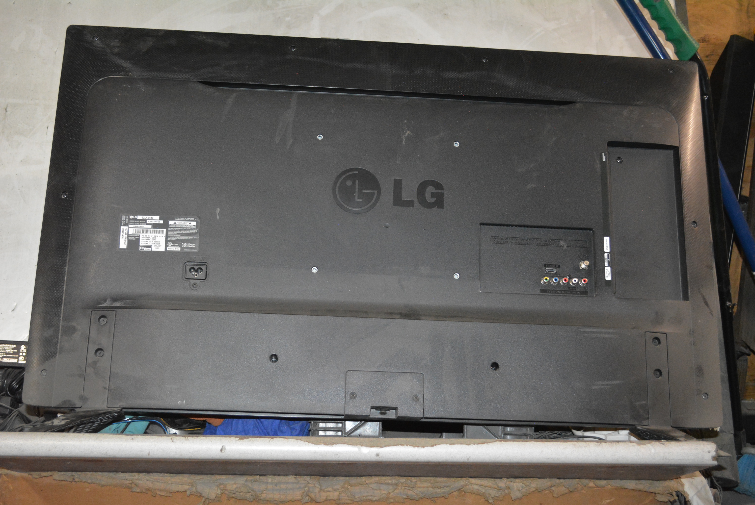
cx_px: 378
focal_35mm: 48
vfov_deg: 28.1
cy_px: 252
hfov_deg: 41.1
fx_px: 1007
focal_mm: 32
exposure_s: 1/80
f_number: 4.8
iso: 3200
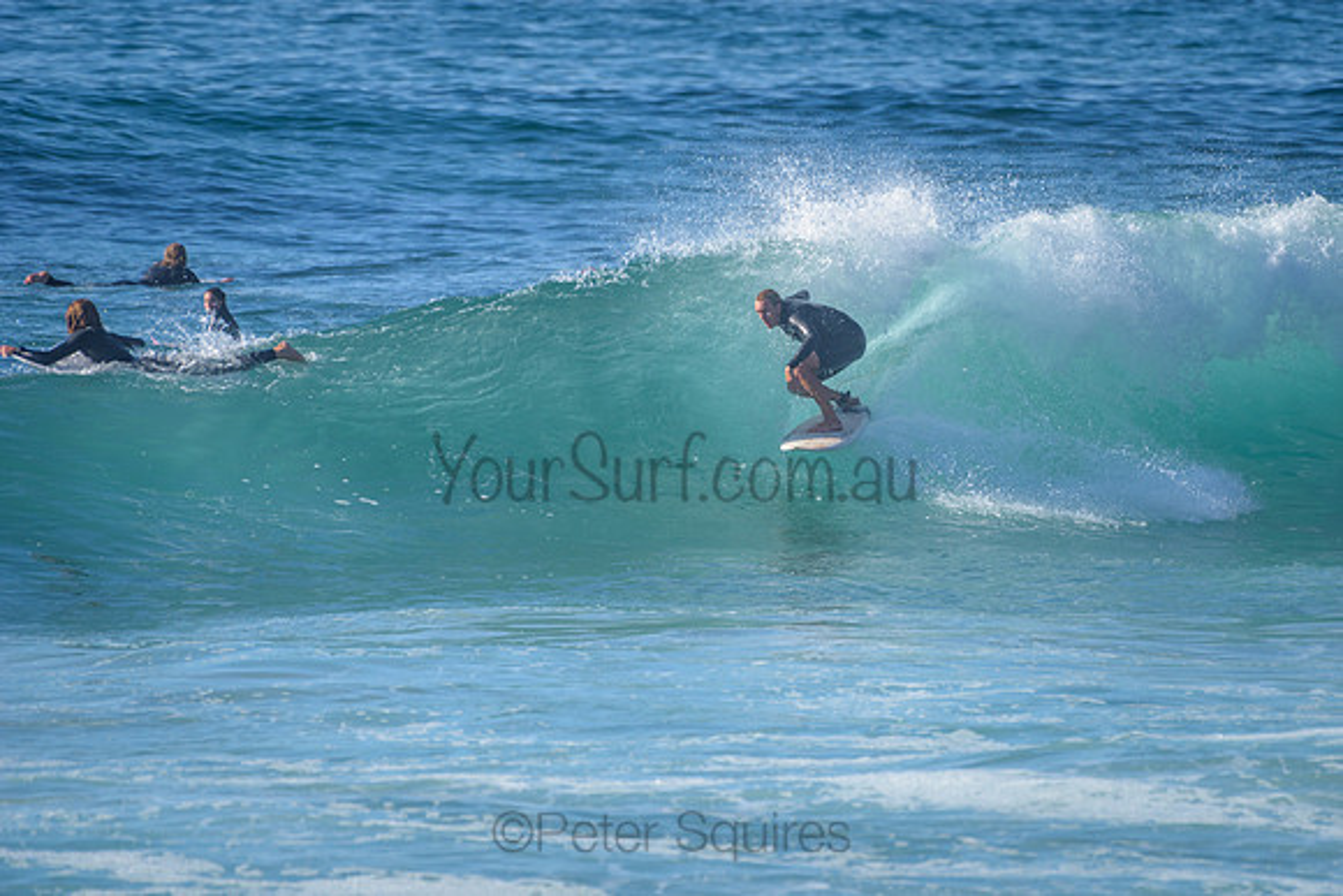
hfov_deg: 3.4
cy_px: 435
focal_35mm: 613
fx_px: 22866
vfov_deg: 2.2
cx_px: 823
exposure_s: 1/2000
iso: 220
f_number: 5.6
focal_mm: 500
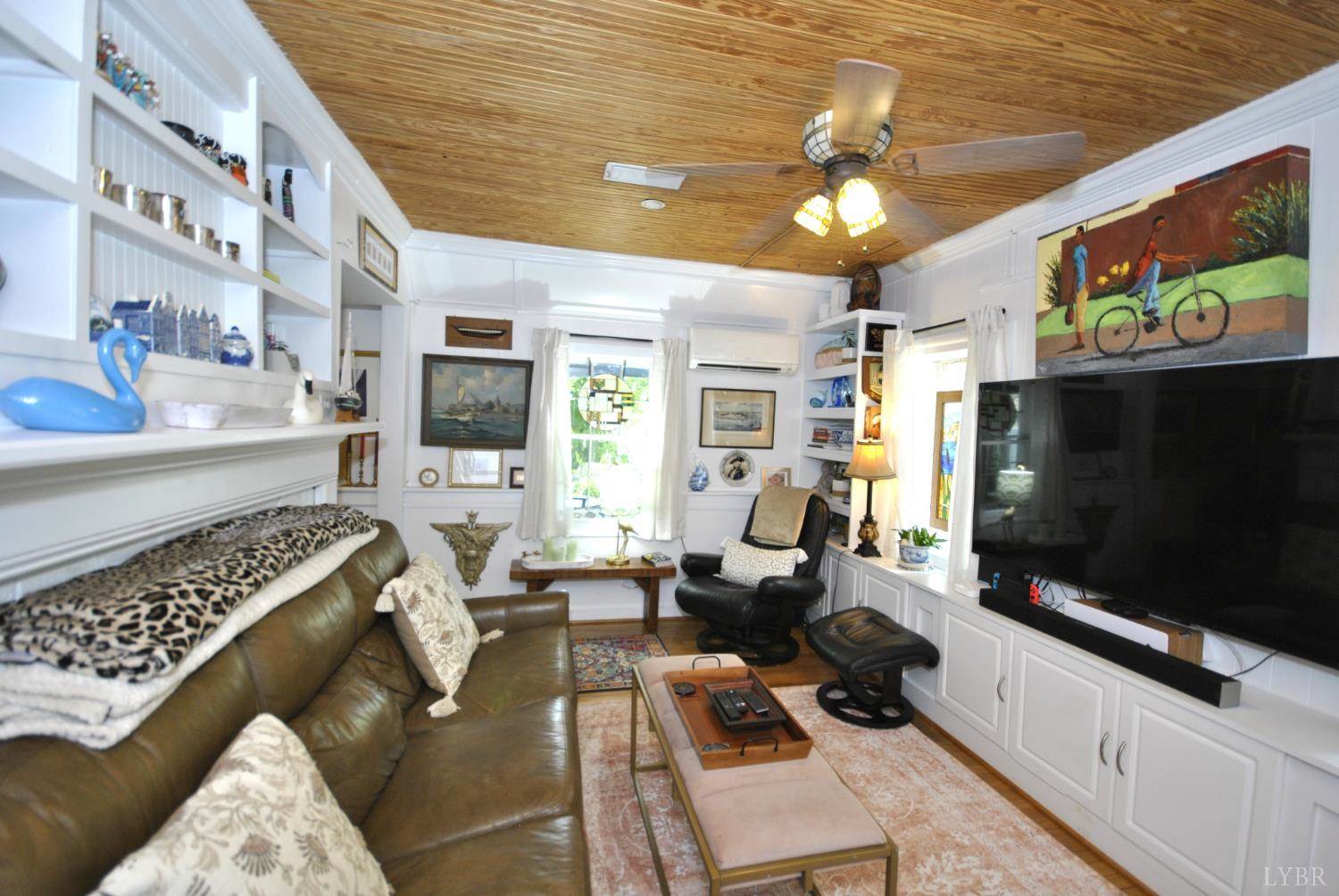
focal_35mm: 15
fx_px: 559
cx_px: 670
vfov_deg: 77.5
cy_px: 448
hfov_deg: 100.3
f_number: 4
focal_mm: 10
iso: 280
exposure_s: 1/30
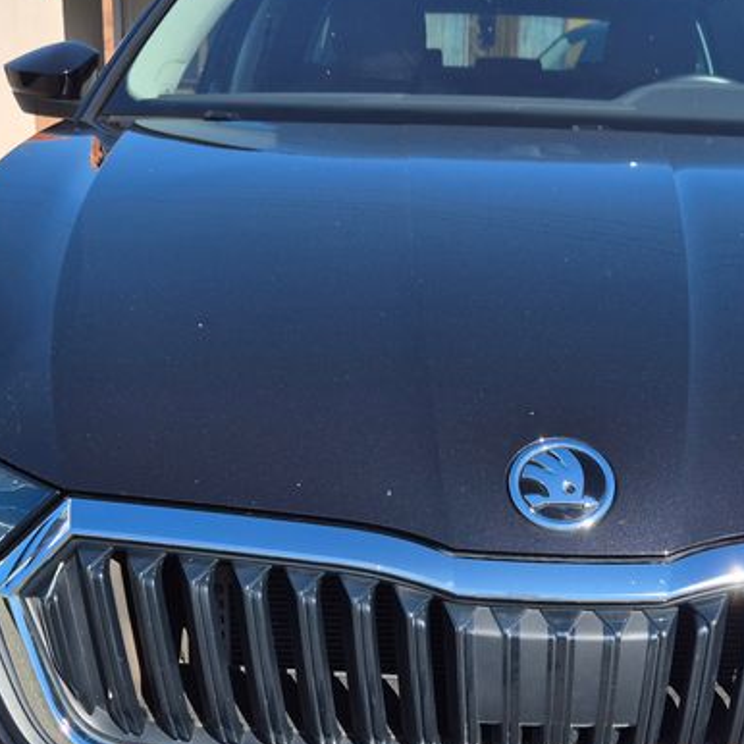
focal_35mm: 54
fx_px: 1313
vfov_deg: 31.4
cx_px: 503
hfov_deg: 31.4
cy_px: 495
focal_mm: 5.4
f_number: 1.8
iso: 25
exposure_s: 1/1536
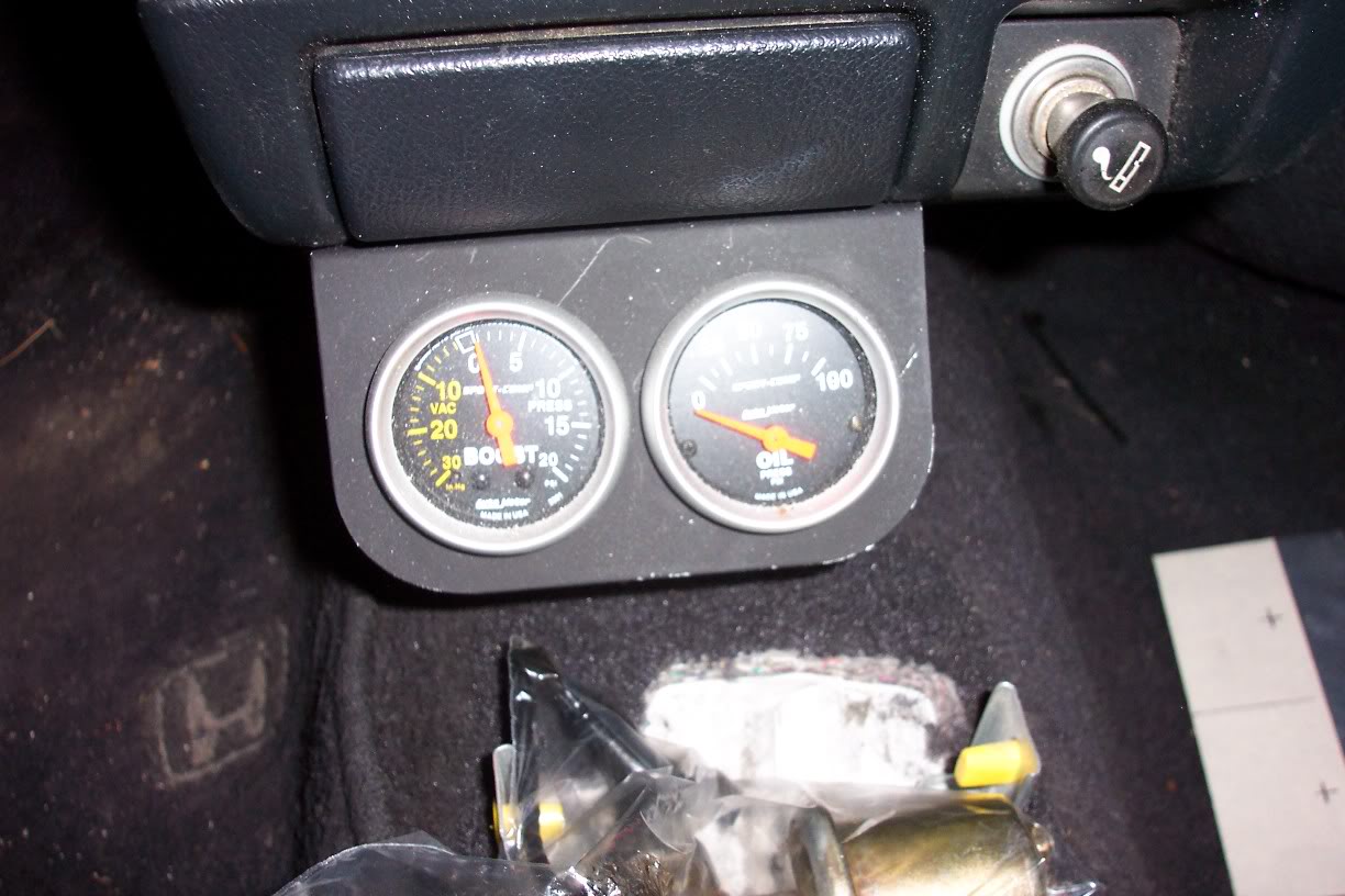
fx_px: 1308
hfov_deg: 54.4
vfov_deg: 37.9
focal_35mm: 35
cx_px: 672
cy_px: 448
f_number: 2.8
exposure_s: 1/30
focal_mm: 7.5
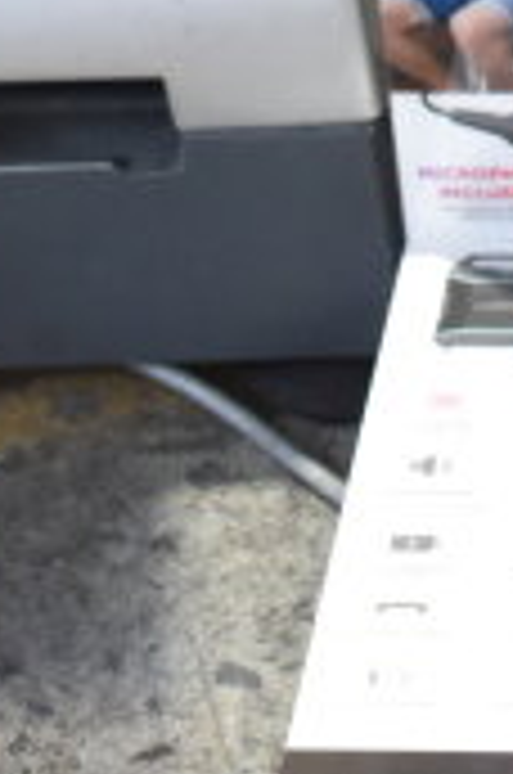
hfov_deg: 6.8
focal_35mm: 192
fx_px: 4120
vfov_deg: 10.1
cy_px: -659
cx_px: 1089
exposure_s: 1/40
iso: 640
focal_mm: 24
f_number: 3.8
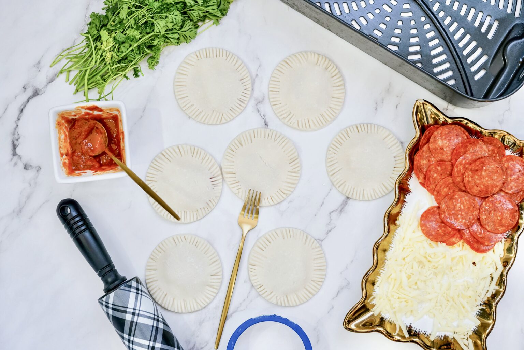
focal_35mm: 50
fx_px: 728
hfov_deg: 39.6
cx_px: 262
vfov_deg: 27.0
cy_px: 175
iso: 800
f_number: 4
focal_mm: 50
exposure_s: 1/60
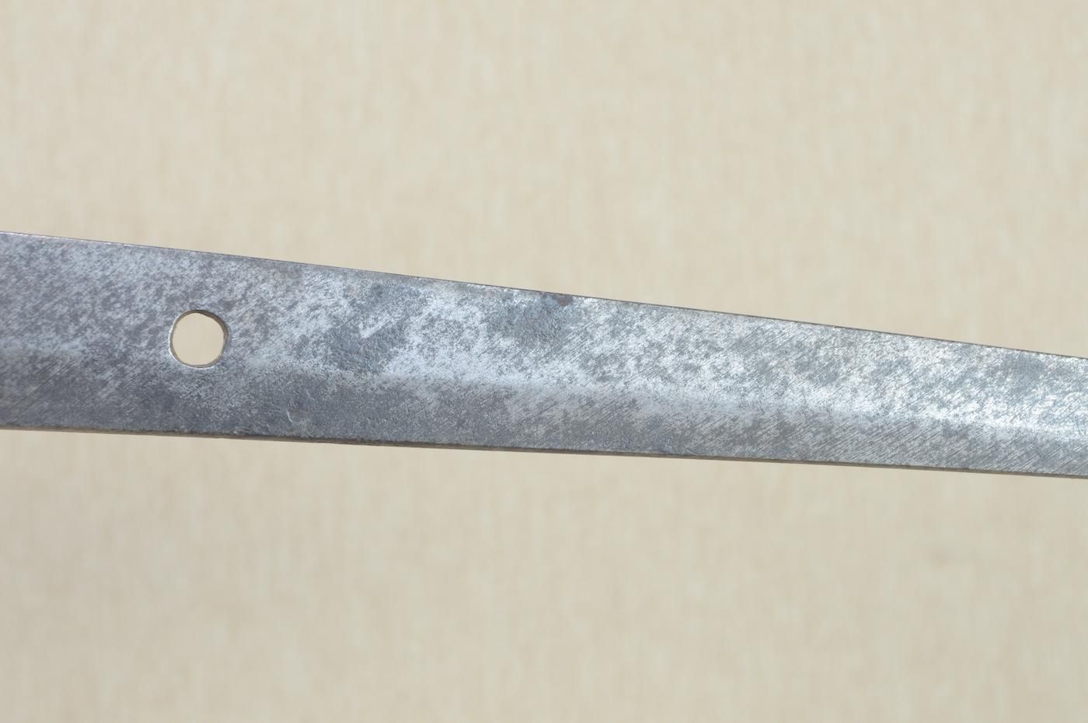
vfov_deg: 12.2
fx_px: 3397
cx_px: 544
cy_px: 362
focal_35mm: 112
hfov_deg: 18.2
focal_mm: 75
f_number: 11
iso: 400
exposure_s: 1/2
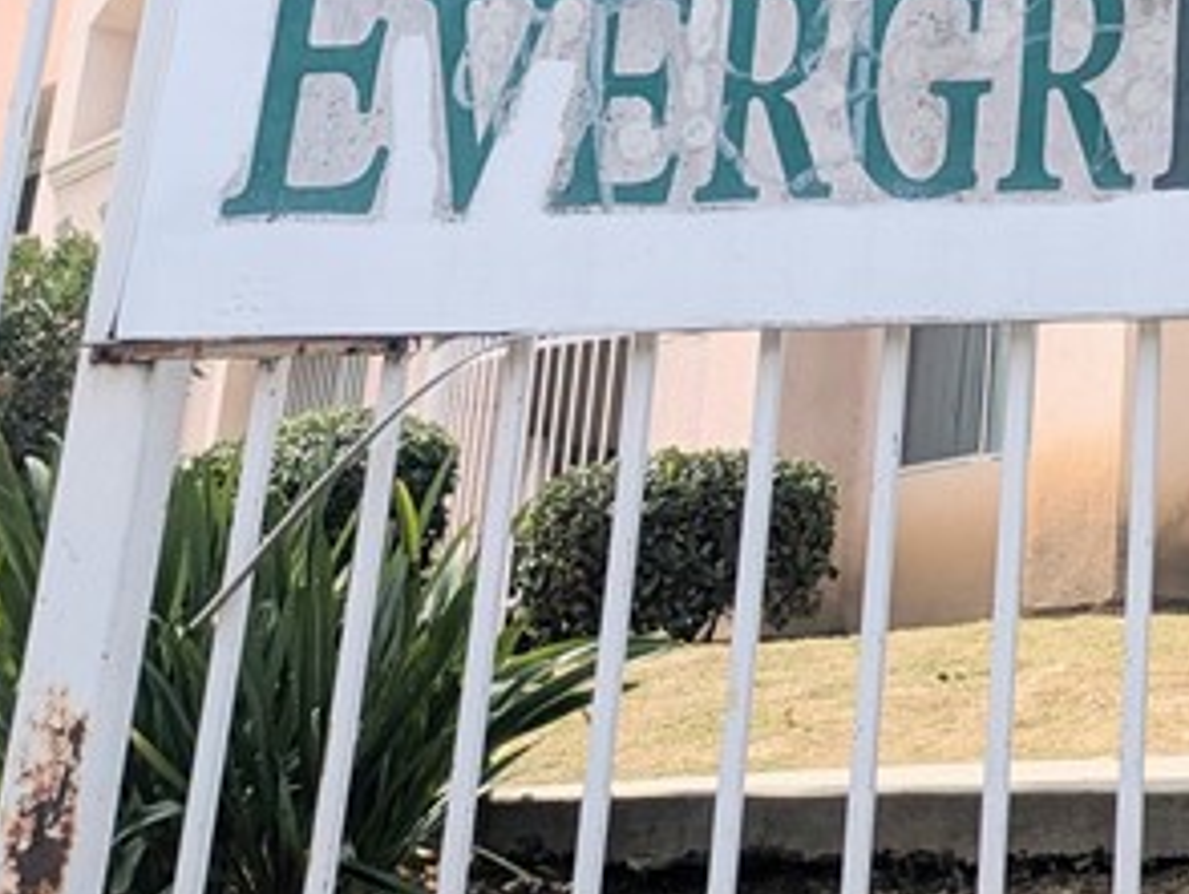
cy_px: -639
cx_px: 1555
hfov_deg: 20.5
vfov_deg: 15.1
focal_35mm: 87
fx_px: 2991
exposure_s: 1/2959
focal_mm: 5.43
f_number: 1.89
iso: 48
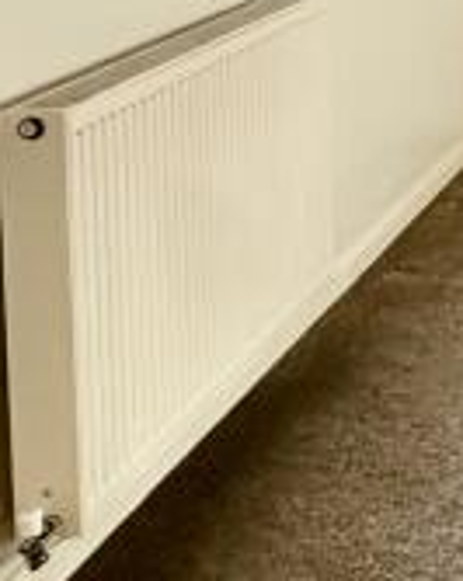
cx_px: 1107
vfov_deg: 21.0
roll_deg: -0.9
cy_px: -143
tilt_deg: -3.9
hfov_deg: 13.4
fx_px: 1443
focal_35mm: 84
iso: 160
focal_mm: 2.22
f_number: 2.2
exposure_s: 1/99
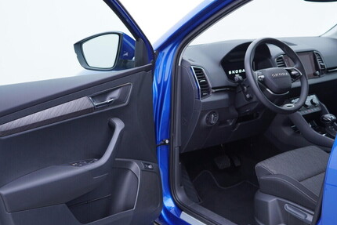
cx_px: 190
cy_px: 106
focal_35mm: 46
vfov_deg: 29.3
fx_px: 431
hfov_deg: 42.6
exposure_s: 1/40
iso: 125
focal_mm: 24
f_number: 2.8
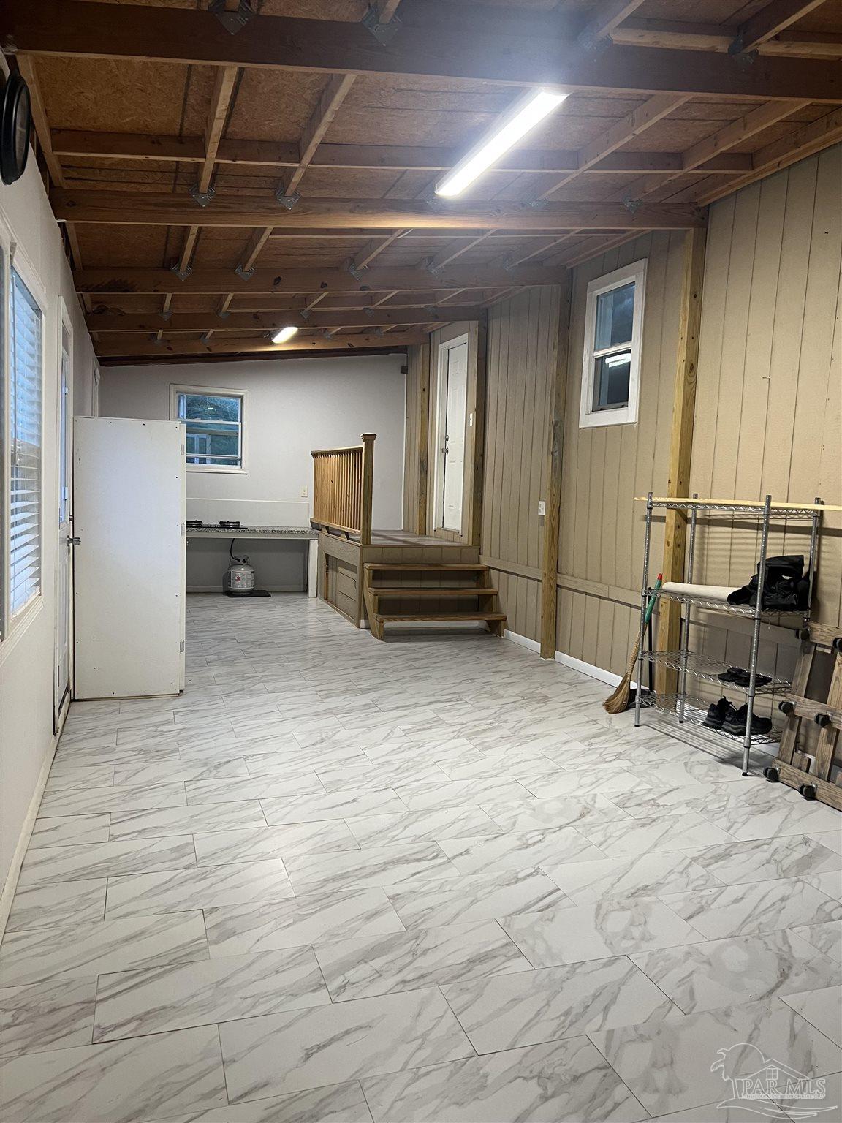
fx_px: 843
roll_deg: -2.3
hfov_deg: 53.1
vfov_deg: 67.3
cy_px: 562
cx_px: 421
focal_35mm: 26
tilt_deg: -6.3
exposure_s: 1/60
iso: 125
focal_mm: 5.7
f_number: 1.5
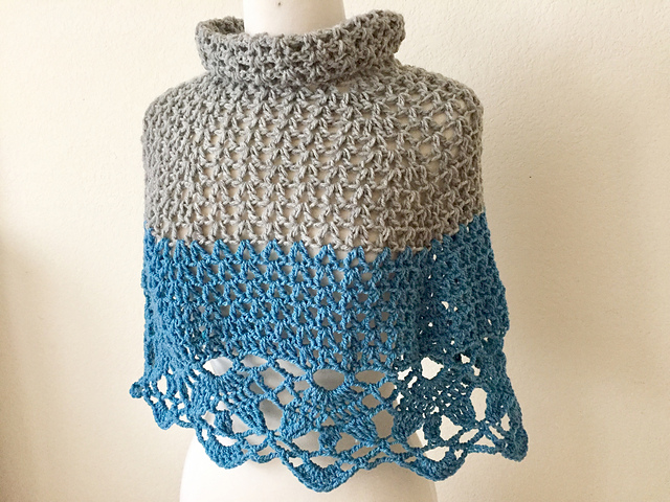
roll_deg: -1.1
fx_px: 561
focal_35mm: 29
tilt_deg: -15.7
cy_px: 251
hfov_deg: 61.7
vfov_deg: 48.2
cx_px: 335
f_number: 2.2
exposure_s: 1/30
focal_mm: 4.15
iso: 200
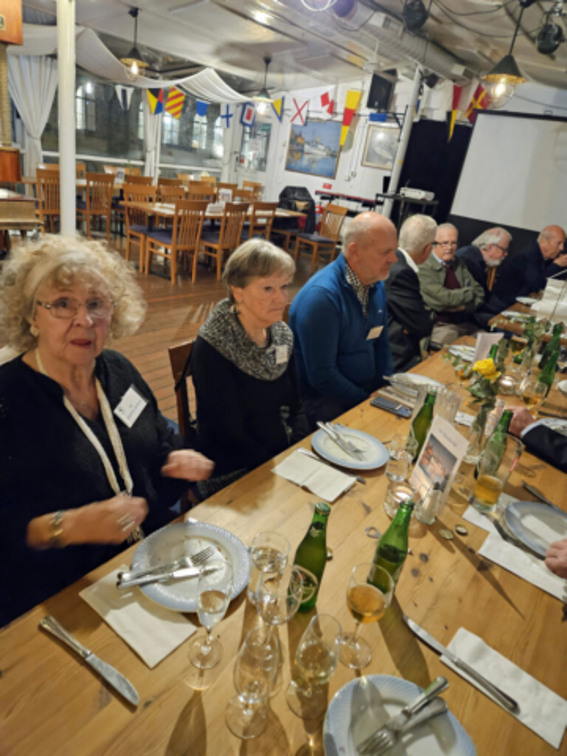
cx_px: 284
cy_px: 378
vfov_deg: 73.9
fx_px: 502
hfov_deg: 58.9
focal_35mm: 23
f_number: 1.8
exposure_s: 1/25
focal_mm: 5.4
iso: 1250
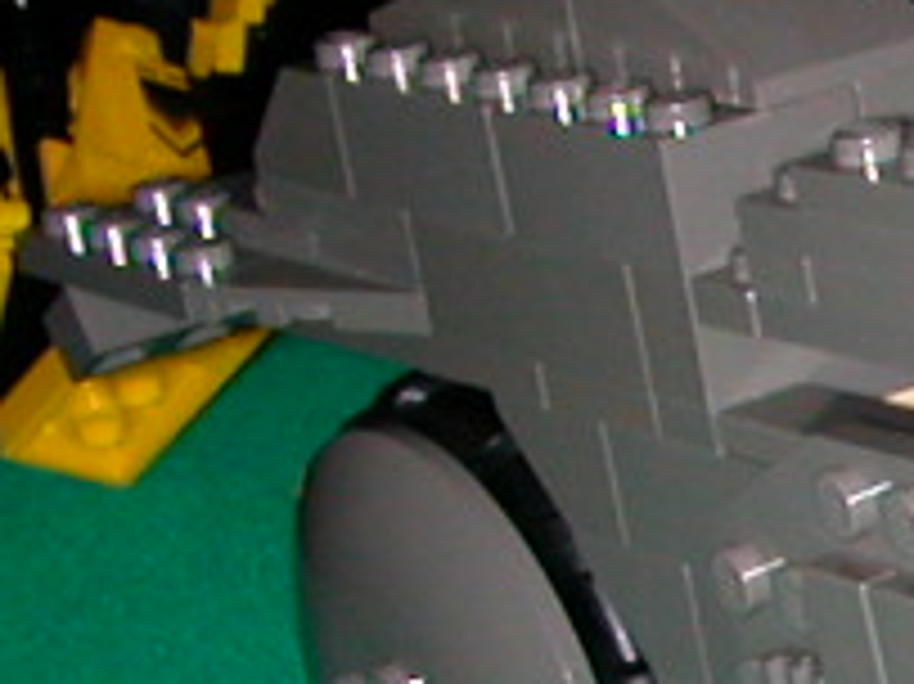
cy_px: 1130
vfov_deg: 7.7
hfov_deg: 9.3
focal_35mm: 187
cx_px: 2301
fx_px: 4935
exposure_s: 1/59.9
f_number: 4.5
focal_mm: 5.6
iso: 100
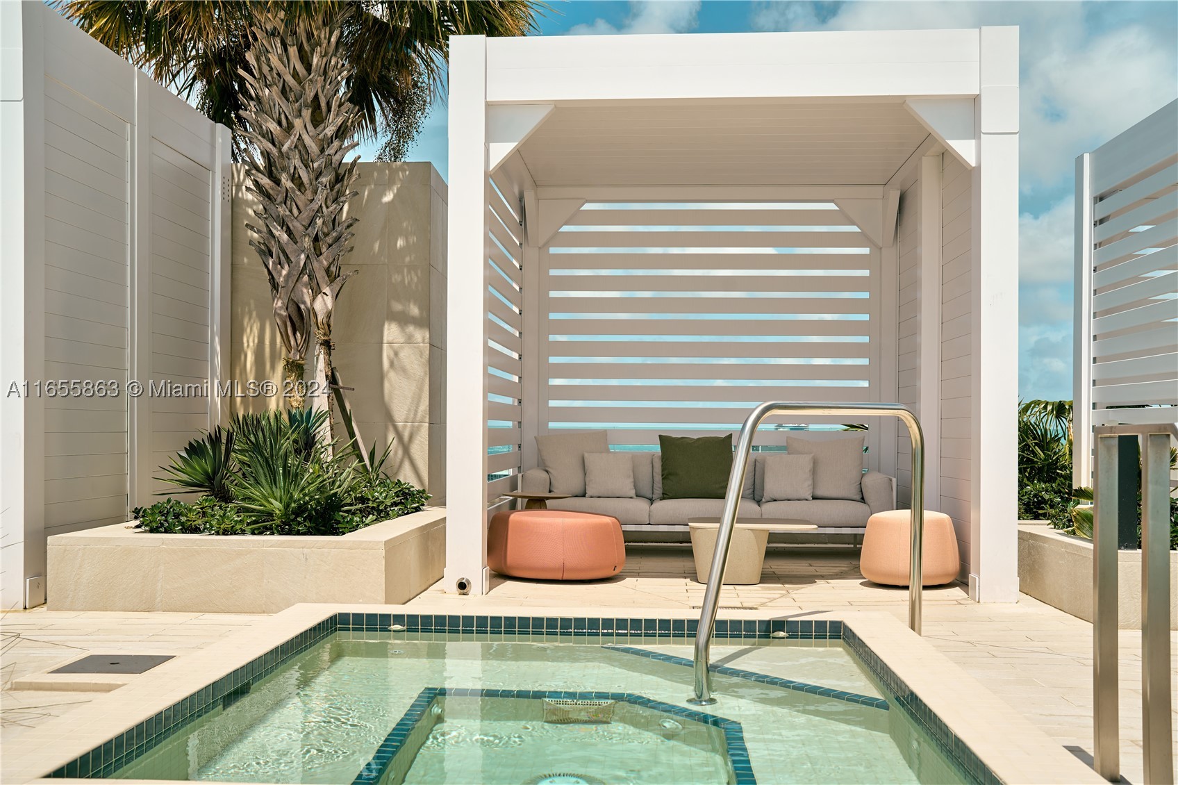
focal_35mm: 35
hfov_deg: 54.4
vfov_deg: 37.8
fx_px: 1145
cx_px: 589
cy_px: 392
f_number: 10
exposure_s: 1/1000
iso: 125
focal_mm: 35
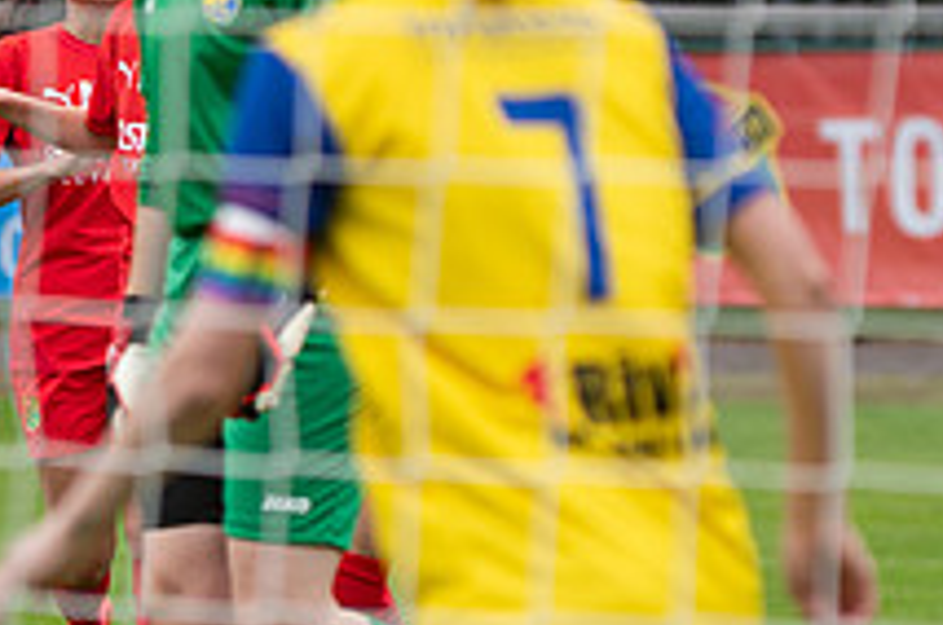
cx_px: 458
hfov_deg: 3.6
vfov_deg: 2.4
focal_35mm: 570
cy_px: 178
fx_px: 14908
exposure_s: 1/1250
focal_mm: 140
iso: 220
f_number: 3.2
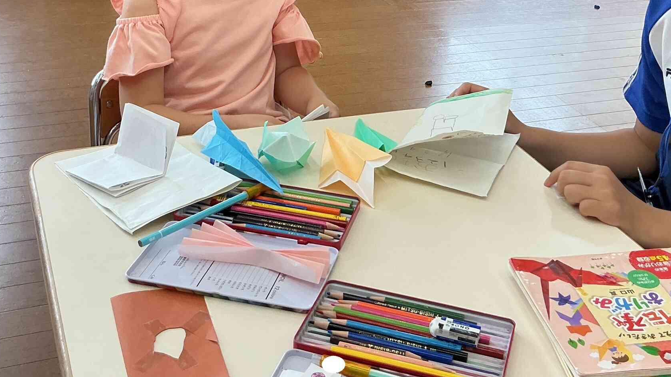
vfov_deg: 22.2
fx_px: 943
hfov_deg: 39.1
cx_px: 391
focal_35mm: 53
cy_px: 51
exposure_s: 1/120
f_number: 1.8
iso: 64
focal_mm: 3
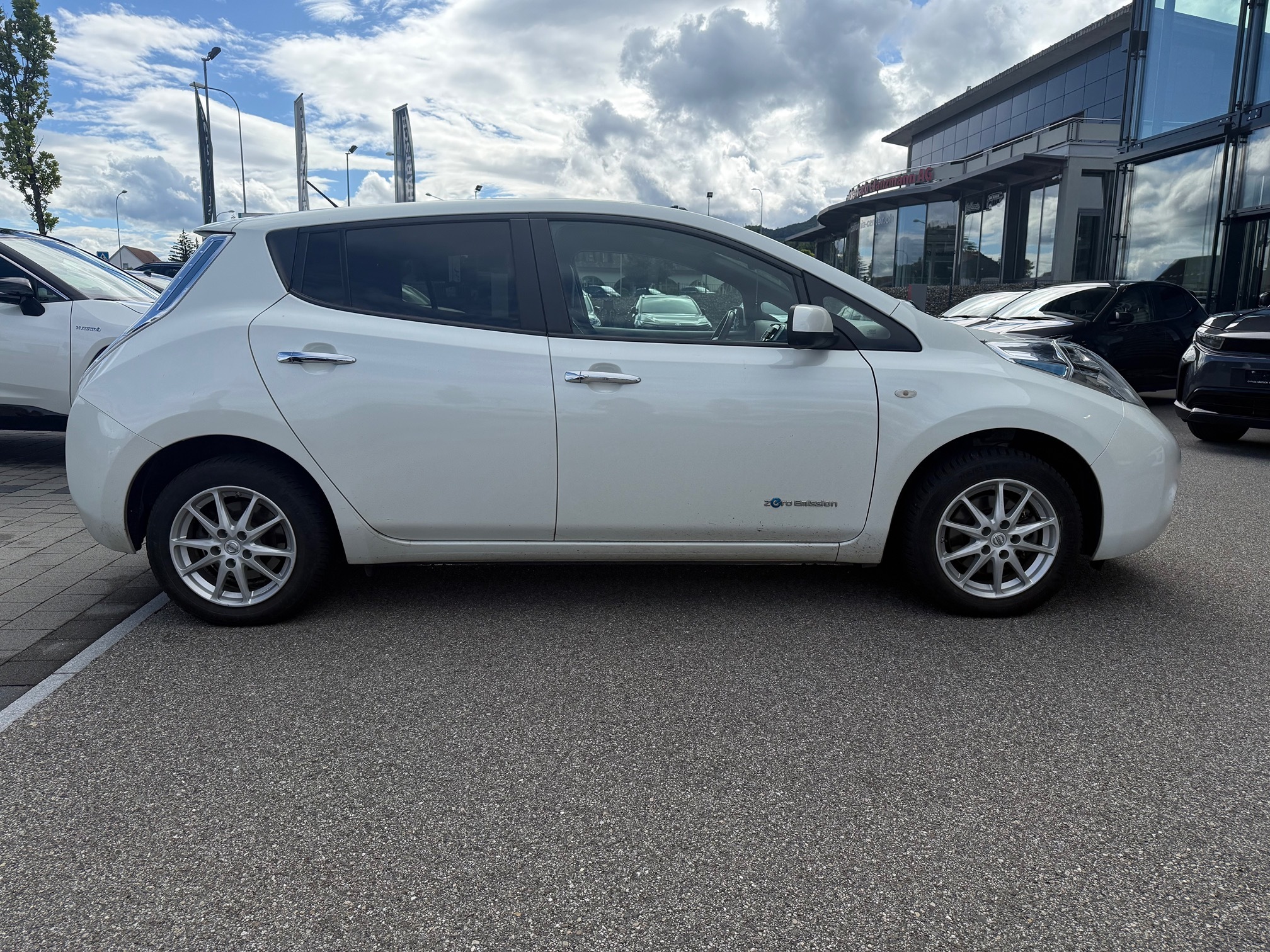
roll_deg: -0.7
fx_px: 881
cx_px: 635
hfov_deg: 71.6
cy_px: 476
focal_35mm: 24
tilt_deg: -9.1
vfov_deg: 56.8
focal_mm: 6.76
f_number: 1.78
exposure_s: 1/6711
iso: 125
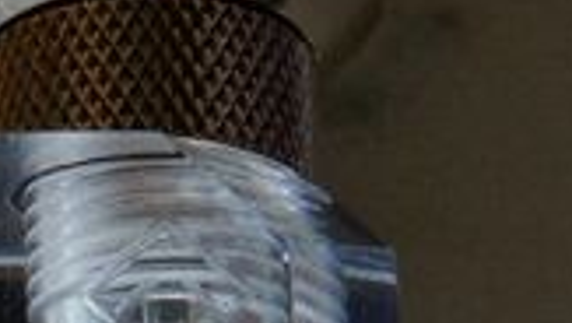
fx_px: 18411
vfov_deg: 1.0
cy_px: 743
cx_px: -951
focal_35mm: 1213
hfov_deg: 1.8
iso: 800
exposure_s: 2.5
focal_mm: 105
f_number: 20
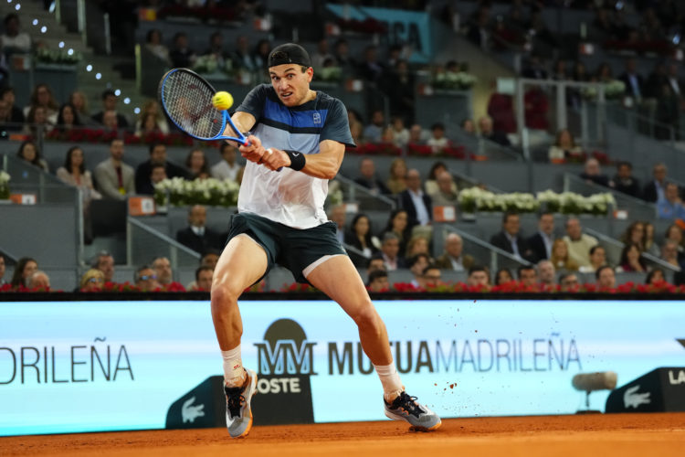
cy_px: 228
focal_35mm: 110
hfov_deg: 18.6
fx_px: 2093
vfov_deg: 12.5
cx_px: 342
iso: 3200
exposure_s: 1/1600
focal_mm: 110
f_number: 2.8
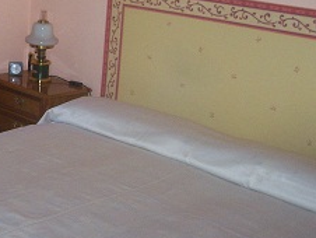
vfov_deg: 19.1
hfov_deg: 23.9
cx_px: -20
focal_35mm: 77
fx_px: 704
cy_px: 80
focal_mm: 5.6
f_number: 2.7
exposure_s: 1/112
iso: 140
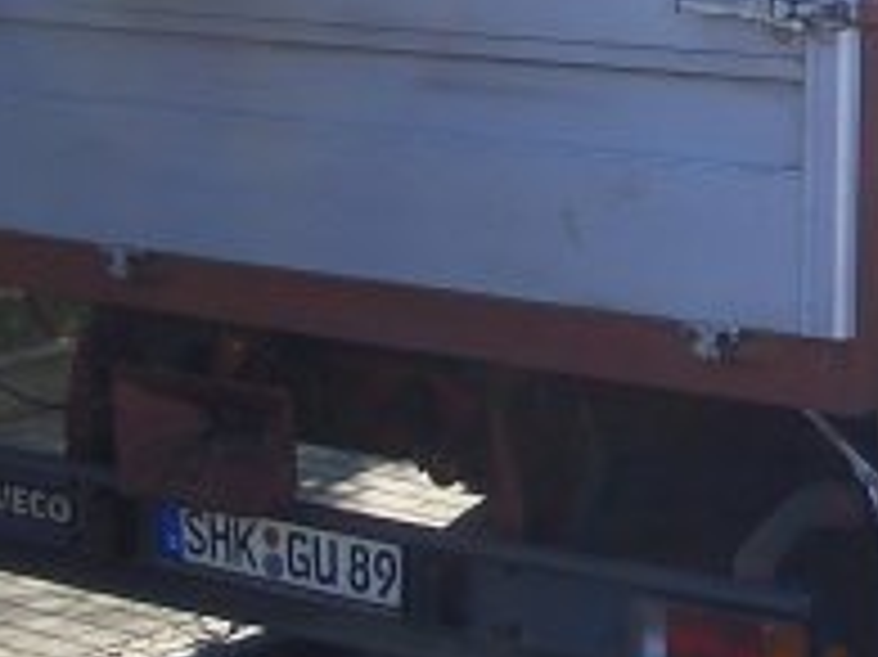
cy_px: 50
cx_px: 1135
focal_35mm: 115
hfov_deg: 16.2
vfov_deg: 12.8
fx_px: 2915
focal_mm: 5.8
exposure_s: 1/250
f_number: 4.3
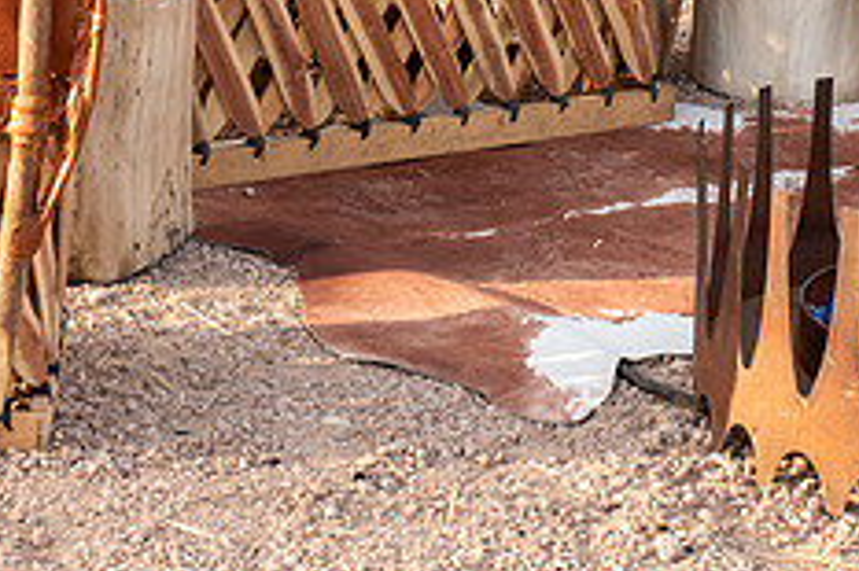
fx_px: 3720
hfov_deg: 13.2
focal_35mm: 156
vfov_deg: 8.6
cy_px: -235
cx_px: 293
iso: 400
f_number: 5.6
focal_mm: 48
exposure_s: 1/200
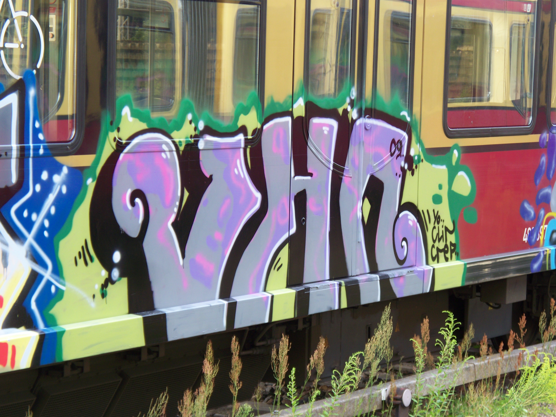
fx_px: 2168
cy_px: 208
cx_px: 278
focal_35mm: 135
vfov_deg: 11.0
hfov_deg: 14.6
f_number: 4.4
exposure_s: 1/40
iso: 100
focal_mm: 28.83
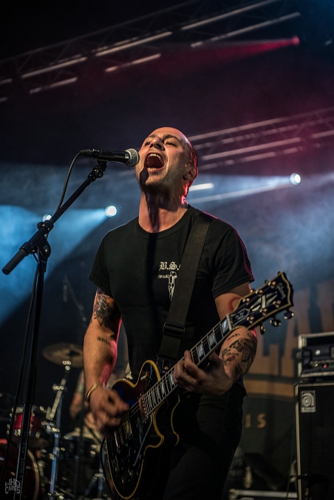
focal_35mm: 70
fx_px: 973
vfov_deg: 28.8
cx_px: 167
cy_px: 250
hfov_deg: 19.5
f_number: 2.8
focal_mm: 70
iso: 1000
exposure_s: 1/125
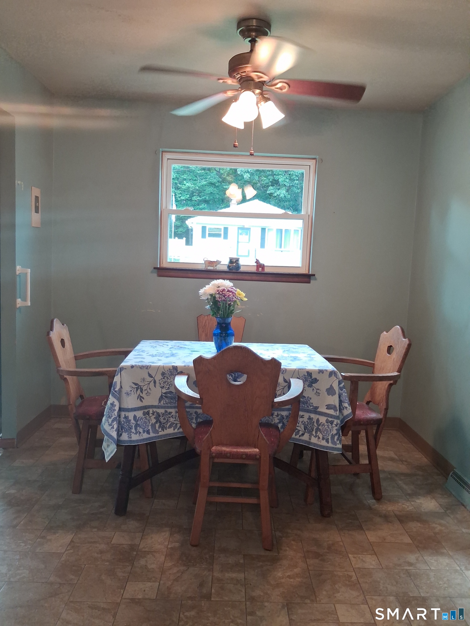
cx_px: 235
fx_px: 489
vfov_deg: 65.3
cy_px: 313
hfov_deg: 51.4
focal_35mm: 27
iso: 250
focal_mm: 4
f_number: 1.8
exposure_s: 1/100
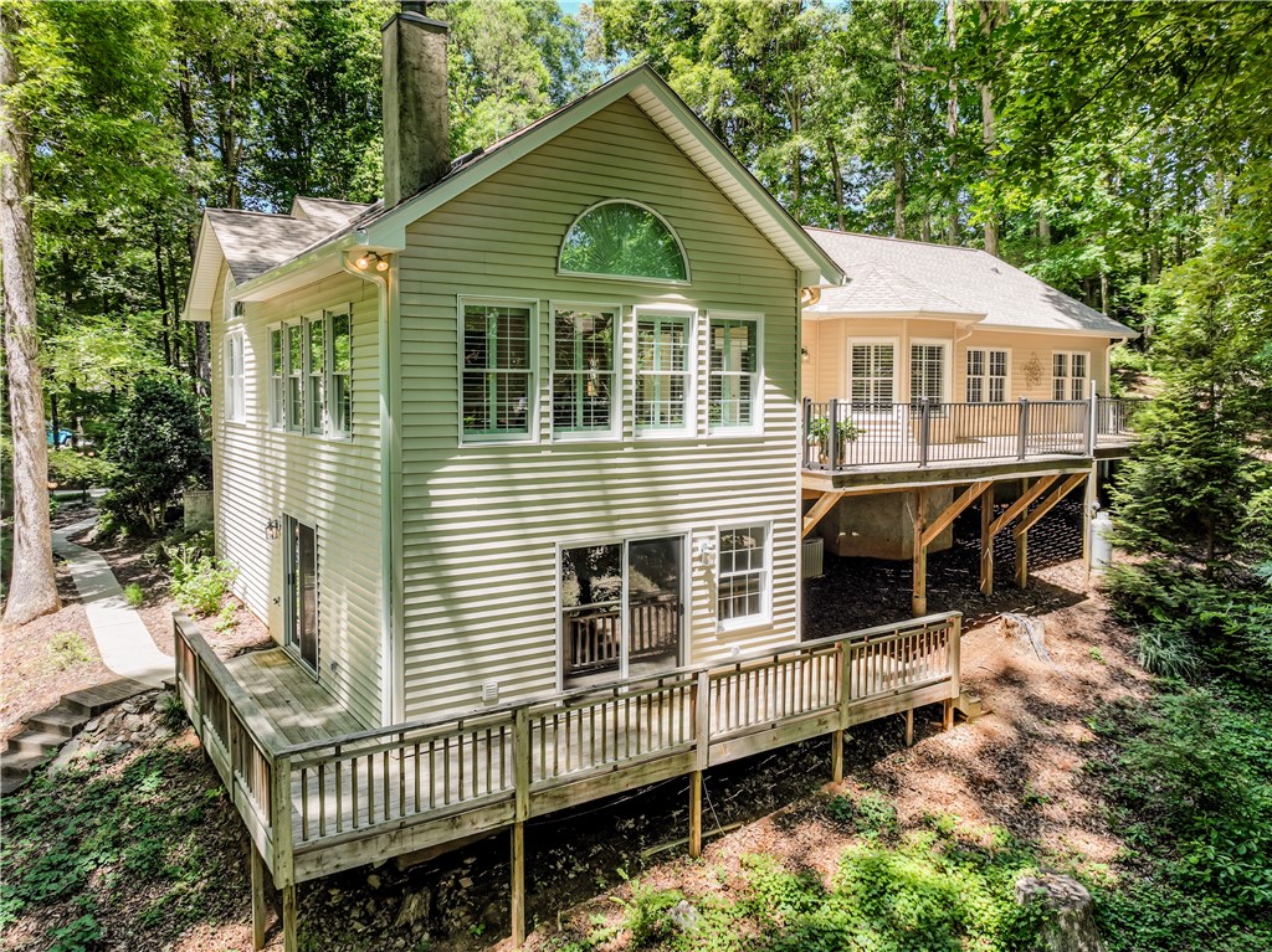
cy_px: 476
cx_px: 636
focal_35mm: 24
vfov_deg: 56.8
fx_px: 881
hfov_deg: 71.6
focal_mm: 12.29
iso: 400
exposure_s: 1/800
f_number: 2.8
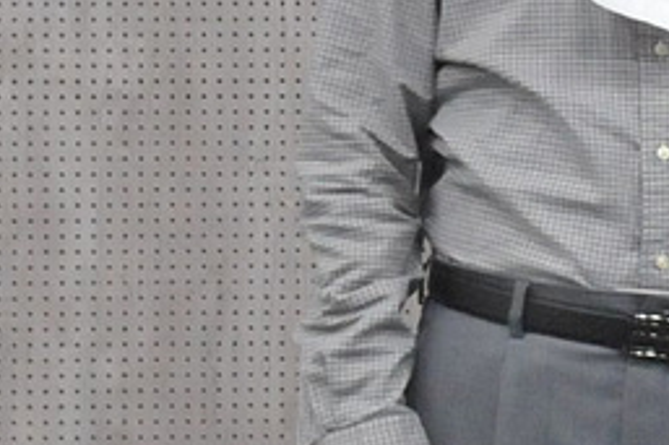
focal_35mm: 271
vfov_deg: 5.0
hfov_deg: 7.3
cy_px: -143
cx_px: 1424
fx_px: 5031
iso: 3200
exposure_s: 1/125
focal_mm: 31
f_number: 5.6
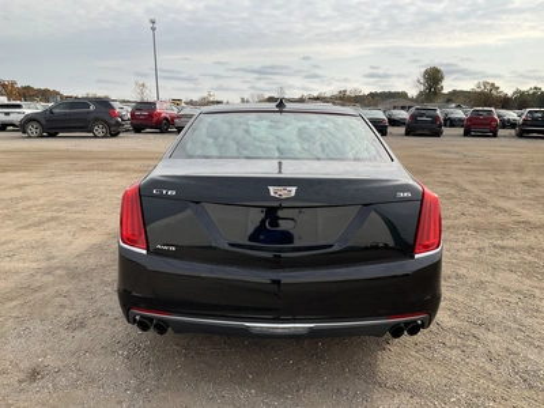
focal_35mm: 29
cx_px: 272
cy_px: 204
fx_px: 456
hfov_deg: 61.7
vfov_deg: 48.2
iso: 25
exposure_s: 1/1534
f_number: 1.8
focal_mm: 3
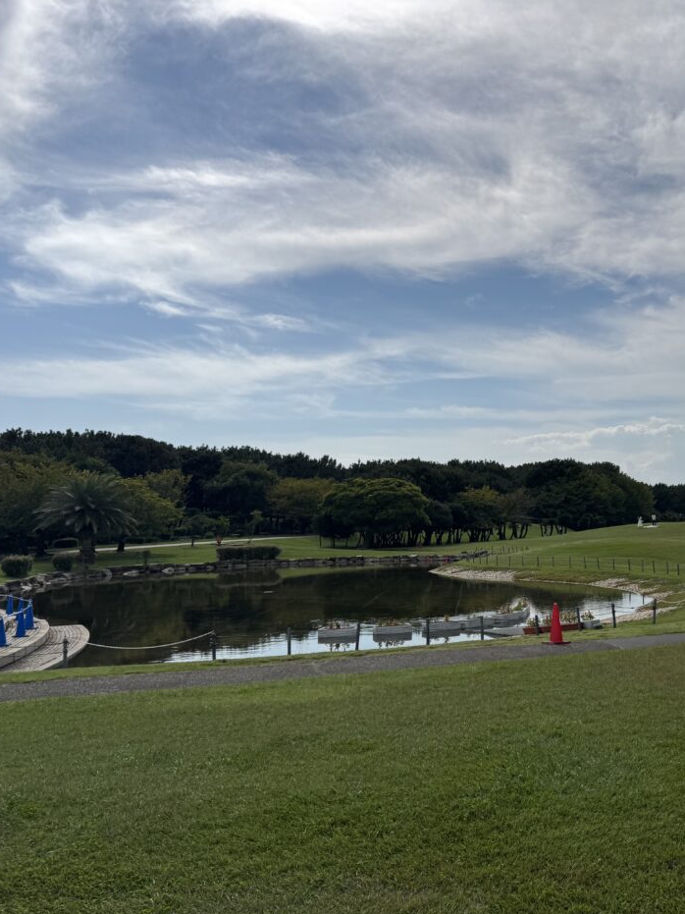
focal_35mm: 33
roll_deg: +1.3
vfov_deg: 55.4
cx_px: 553
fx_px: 871
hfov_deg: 41.0
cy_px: 469
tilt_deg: +3.4
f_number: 1.78
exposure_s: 1/12346
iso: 50
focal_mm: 6.76
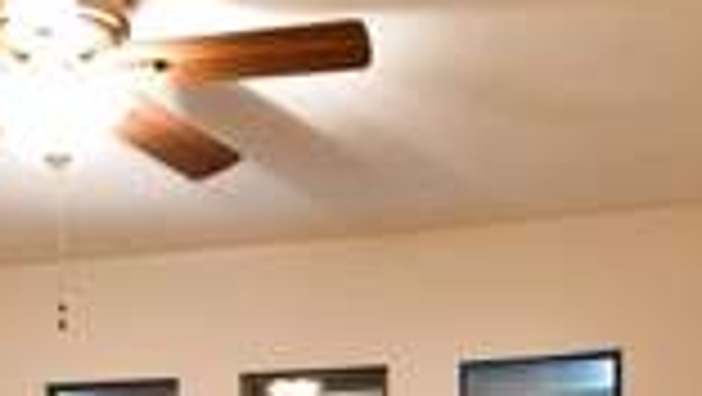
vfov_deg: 18.0
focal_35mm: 58
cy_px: 630
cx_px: 166
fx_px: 1080
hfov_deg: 35.1
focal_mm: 12
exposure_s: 1/20
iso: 3600
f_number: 4
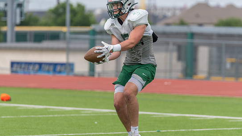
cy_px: 67
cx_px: 122
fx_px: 1829
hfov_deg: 7.6
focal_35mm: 285
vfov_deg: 4.3
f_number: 3.5
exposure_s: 1/1250
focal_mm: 197
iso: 160
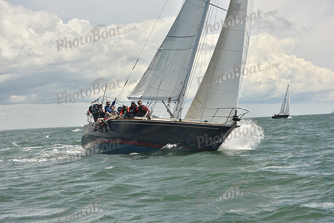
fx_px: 928
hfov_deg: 20.4
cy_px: 112
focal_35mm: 100
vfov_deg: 13.7
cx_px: 167
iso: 320
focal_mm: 100
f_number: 11
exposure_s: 1/800
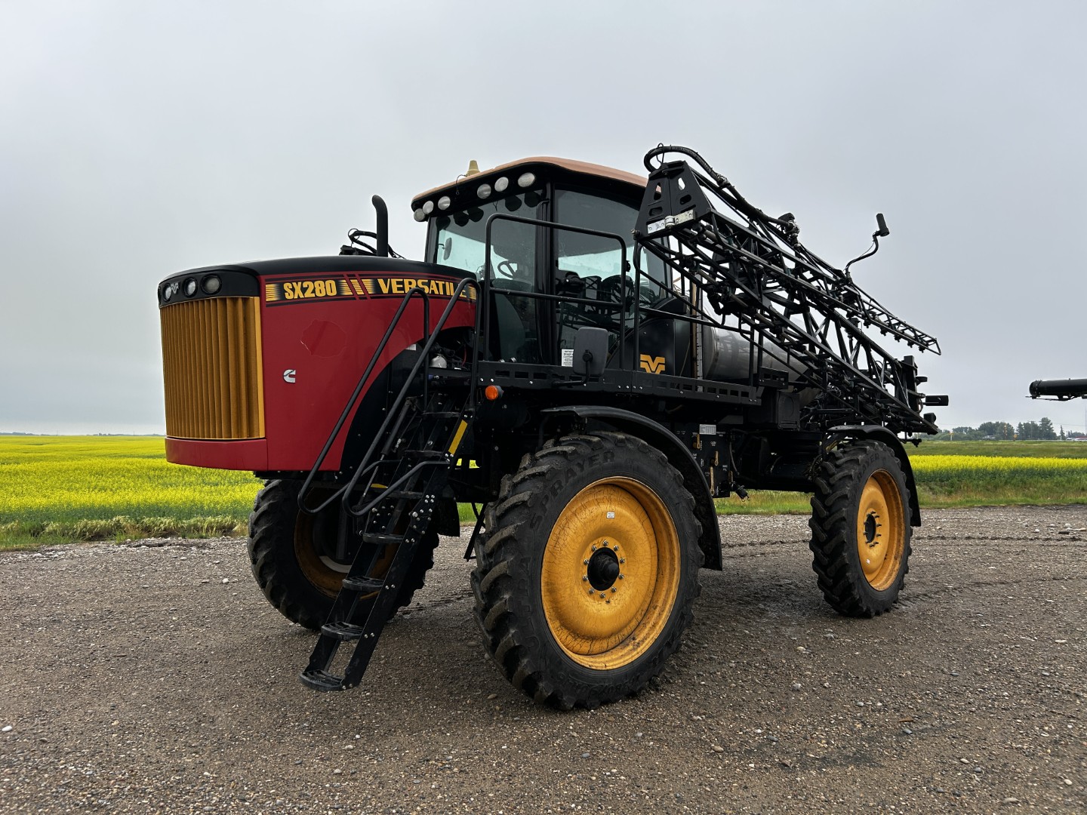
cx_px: 544
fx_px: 816
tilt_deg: +2.3
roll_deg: -0.1
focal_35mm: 26
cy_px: 408
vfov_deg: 53.1
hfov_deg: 67.3
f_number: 1.5
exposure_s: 1/718
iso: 50
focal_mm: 5.7
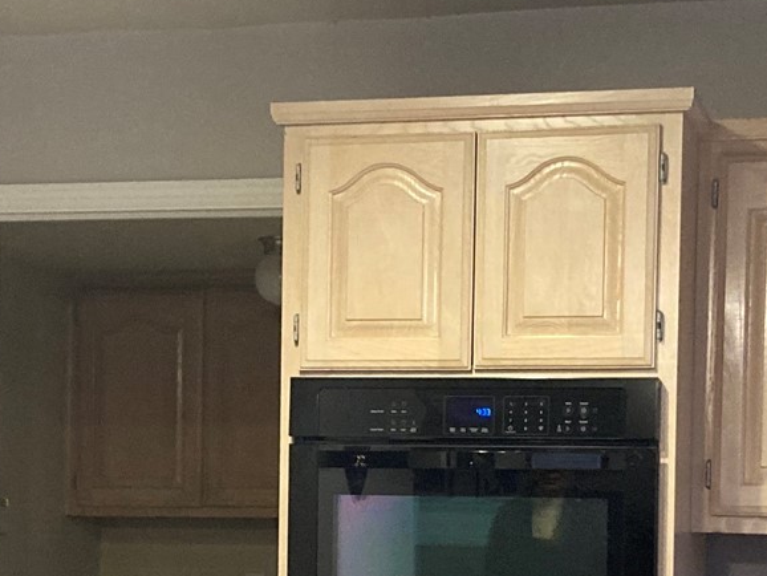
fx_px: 2061
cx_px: 384
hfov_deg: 21.1
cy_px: 553
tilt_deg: +0.5
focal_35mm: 93
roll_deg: -2.1
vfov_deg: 15.7
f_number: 1.8
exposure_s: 1/30
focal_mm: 3.99
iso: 320
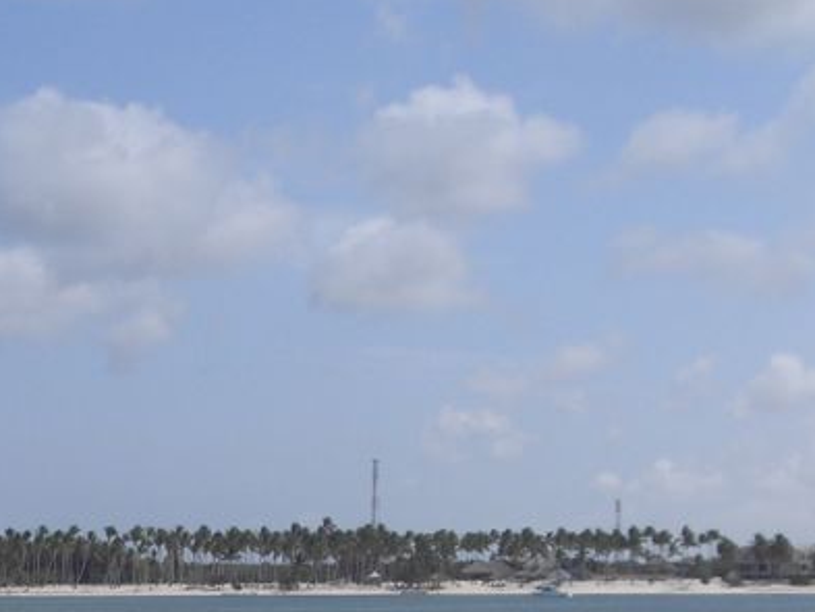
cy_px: 579
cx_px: 124
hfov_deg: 19.6
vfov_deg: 14.8
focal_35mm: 99
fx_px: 2332
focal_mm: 6.2
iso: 64
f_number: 8
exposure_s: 1/200
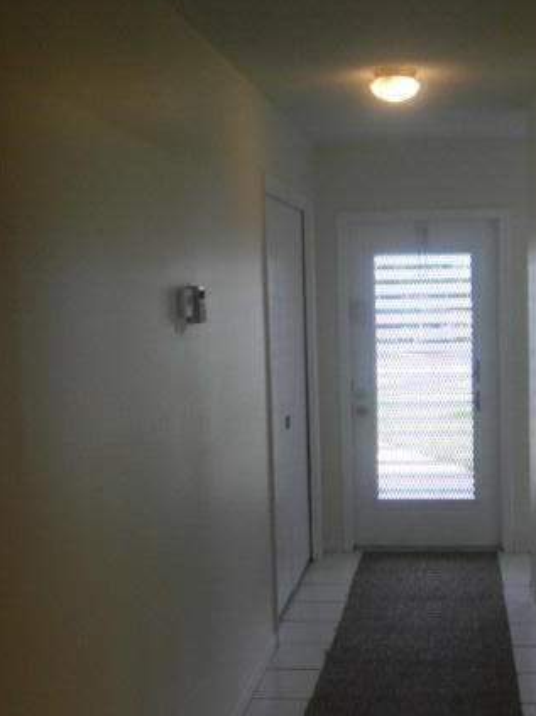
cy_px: 391
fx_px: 1095
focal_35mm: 53
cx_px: 347
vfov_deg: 36.2
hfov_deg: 27.4
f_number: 3.6
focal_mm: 6.3
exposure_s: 1/42.7
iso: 80
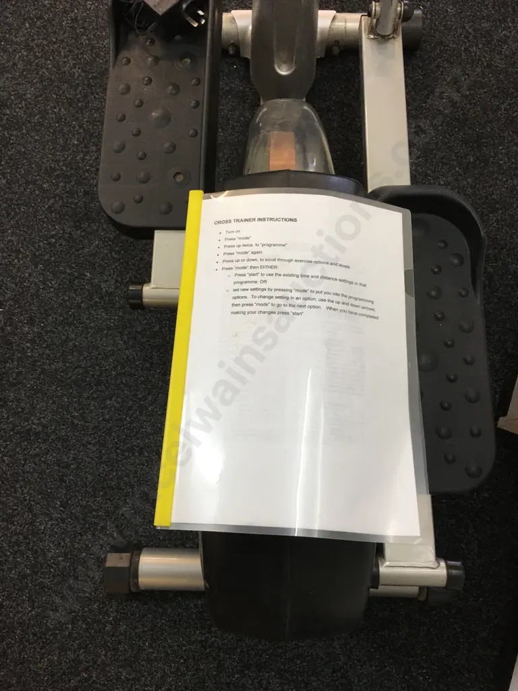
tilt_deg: -78.4
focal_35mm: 29
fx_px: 579
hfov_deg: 48.2
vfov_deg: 61.7
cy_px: 346
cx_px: 259
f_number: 2.2
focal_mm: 4.15
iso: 50
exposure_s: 1/33
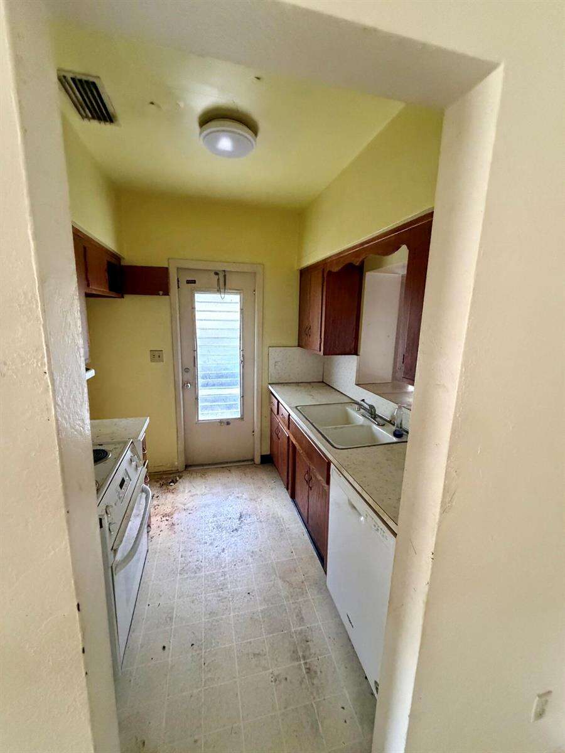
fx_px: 305
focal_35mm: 14
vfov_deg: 102.1
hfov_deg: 85.7
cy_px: 376
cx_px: 282
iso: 800
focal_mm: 2.22
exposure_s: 1/60
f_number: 2.2
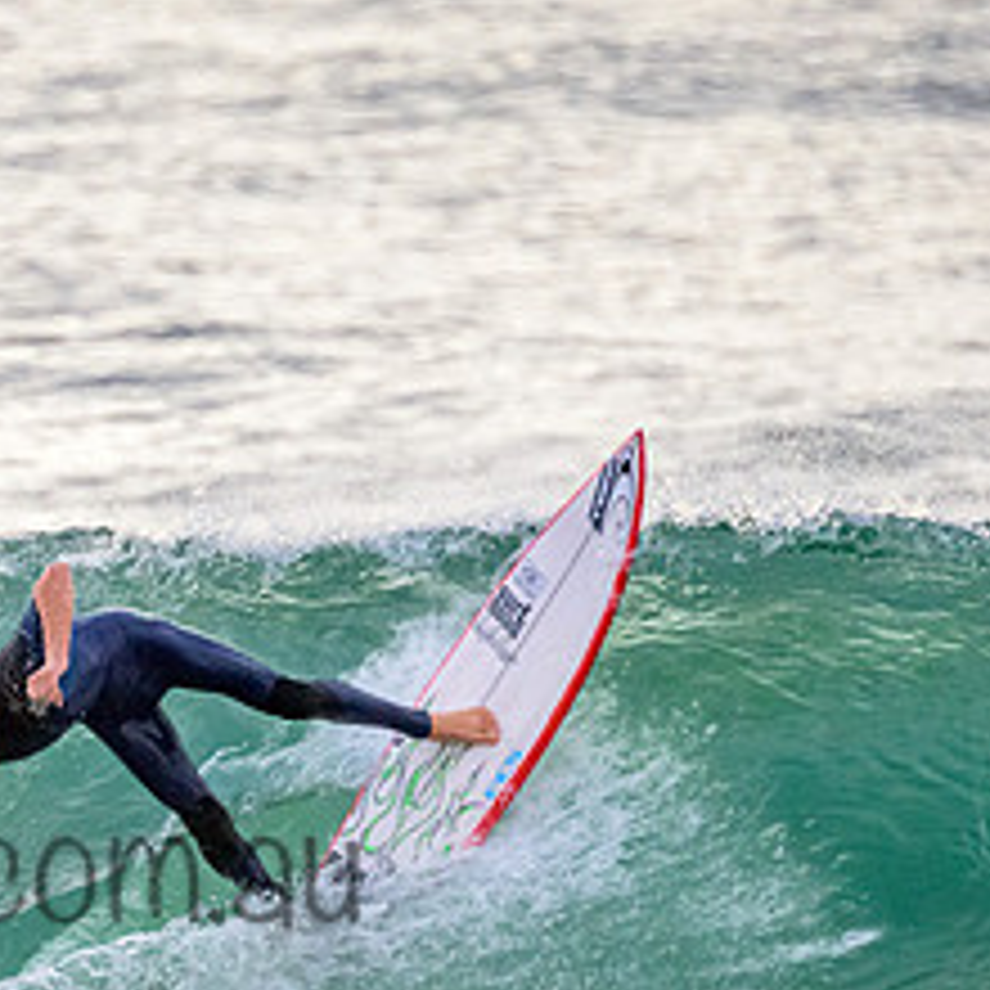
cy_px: 819
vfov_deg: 1.3
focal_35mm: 1345
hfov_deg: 1.3
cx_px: -117
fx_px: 43520
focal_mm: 400
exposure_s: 1/2500
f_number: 5.6
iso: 1100
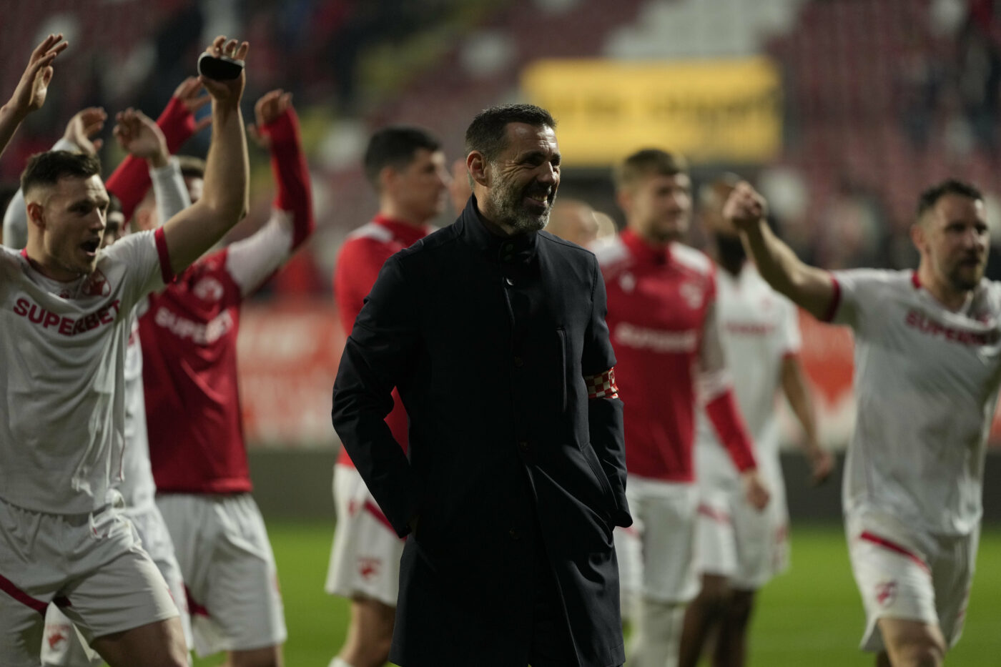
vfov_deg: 4.6
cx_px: 500
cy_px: 334
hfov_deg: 6.9
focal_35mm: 300
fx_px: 8340
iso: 2000
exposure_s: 1/1250
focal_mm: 300
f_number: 2.8
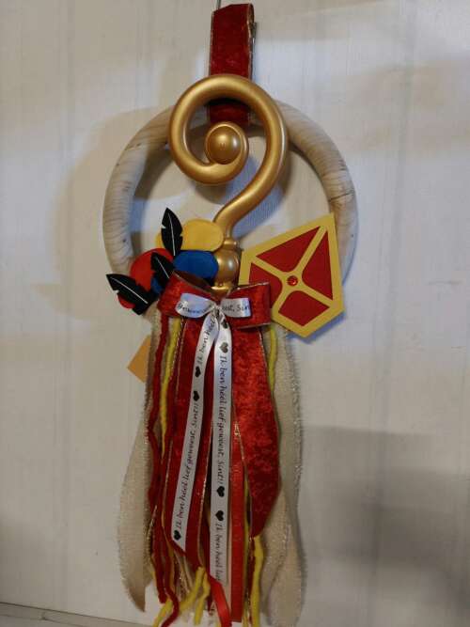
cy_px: 314
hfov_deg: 56.8
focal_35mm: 24
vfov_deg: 71.6
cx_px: 235
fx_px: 435
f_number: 1.8
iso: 500
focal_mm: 5.23
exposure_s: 1/25
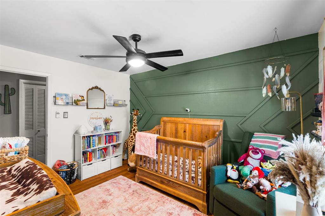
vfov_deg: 73.7
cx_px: 162
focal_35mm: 16
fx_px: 144
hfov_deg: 96.8
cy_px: 108
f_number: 10
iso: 400
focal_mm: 16
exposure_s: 1/6
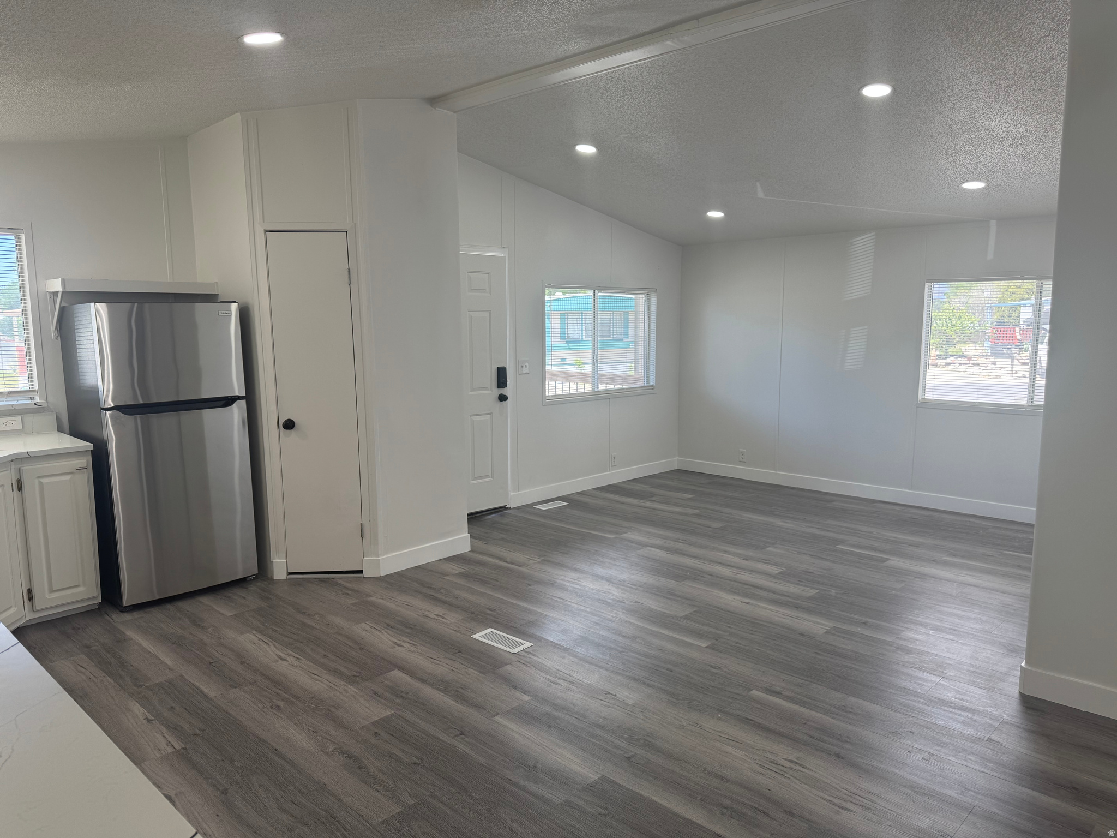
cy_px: 419
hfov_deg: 71.6
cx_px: 558
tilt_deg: -7.9
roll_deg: +0.9
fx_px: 774
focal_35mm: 24
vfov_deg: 56.8
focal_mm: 6.76
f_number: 1.78
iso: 80
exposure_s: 1/162
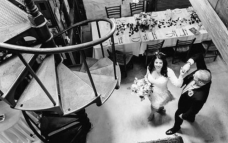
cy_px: 73
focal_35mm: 32
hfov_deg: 59.4
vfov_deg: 39.5
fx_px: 199
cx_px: 129
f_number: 2.8
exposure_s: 1/80
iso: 2000
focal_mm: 24
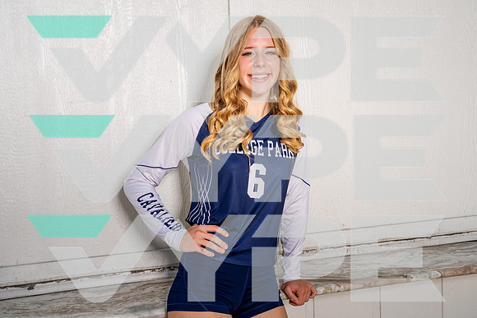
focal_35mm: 37
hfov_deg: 51.9
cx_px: 238
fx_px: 490
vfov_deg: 36.0
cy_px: 159
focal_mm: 37
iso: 100
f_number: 8
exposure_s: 1/250
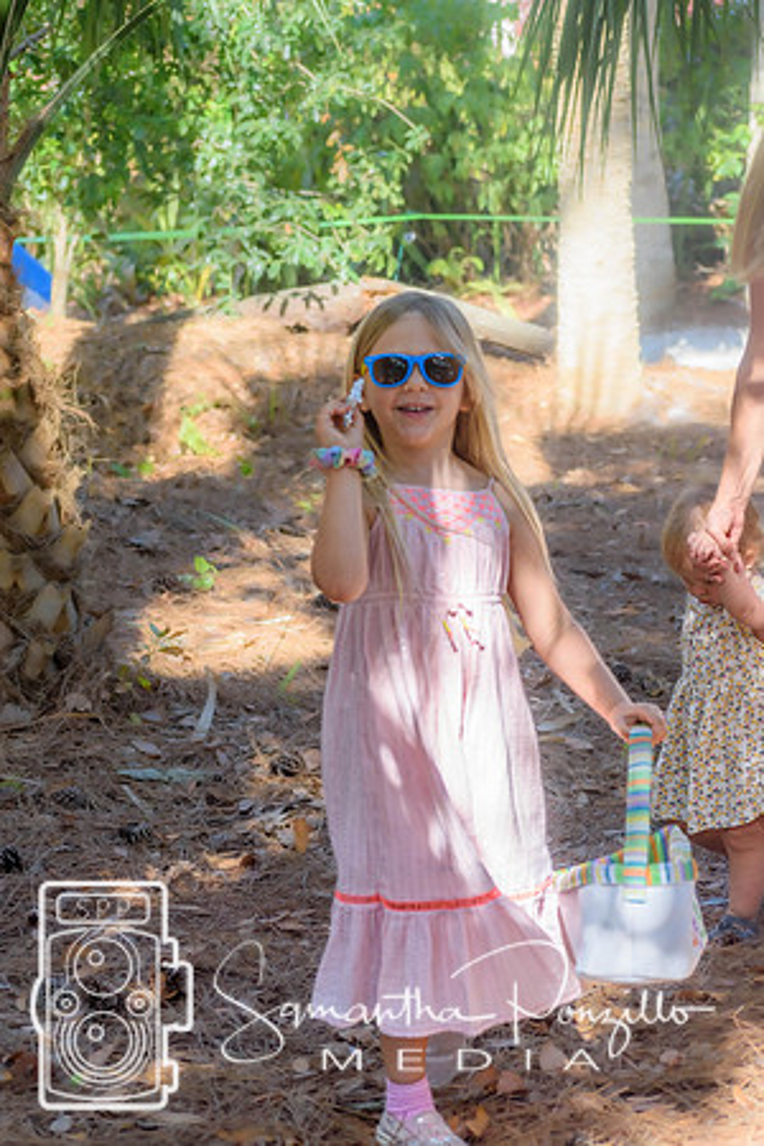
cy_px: 573
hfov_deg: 11.7
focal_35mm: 117
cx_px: 382
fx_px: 3724
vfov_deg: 17.5
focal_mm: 78
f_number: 5.6
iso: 400
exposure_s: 1/500
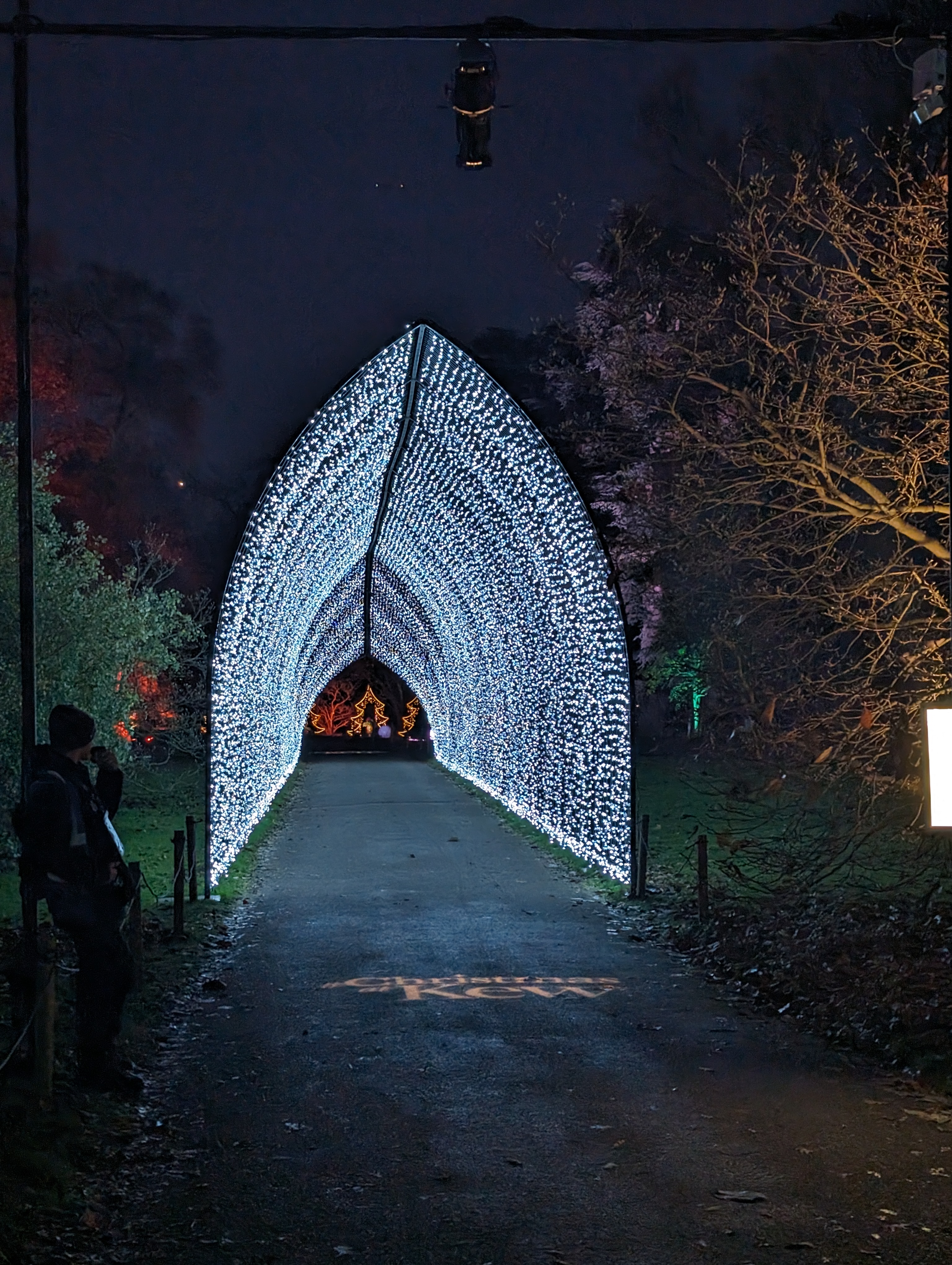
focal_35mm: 49
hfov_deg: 29.7
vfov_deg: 38.9
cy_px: 632
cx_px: 476
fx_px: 1792
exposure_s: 1/126
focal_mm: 6.9
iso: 144
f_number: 1.68
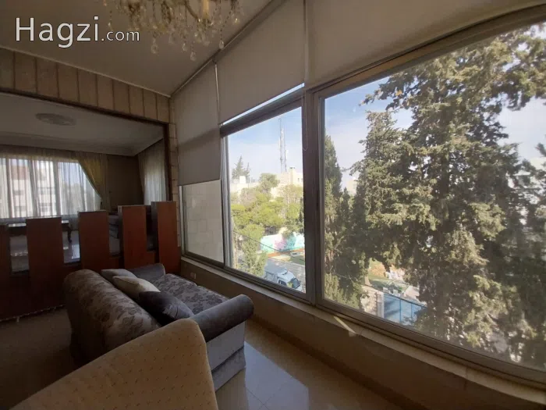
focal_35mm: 13
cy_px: 205
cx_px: 273
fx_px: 205
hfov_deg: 106.2
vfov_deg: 89.9
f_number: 2.2
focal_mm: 1.3
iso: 64
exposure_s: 1/349
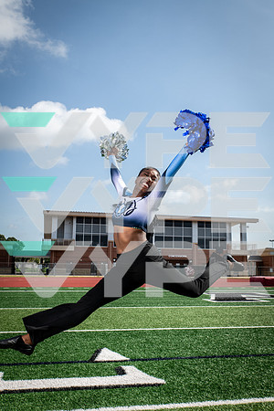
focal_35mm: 36
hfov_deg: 36.9
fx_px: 411
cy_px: 206
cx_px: 137
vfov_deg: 53.1
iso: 125
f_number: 7.1
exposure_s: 1/400
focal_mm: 36
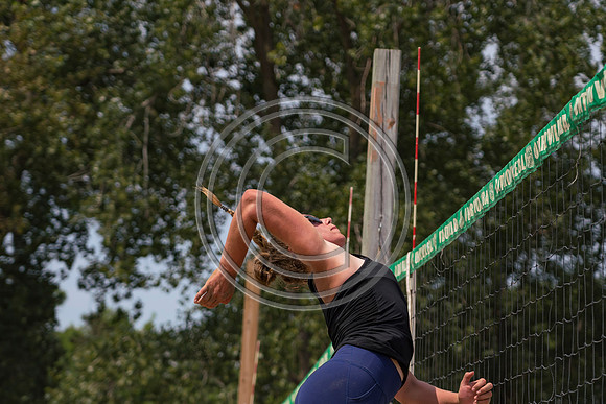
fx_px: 2138
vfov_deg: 10.8
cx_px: 303
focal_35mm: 127
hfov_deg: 16.1
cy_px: 202
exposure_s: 1/2500
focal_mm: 85
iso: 200
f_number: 4
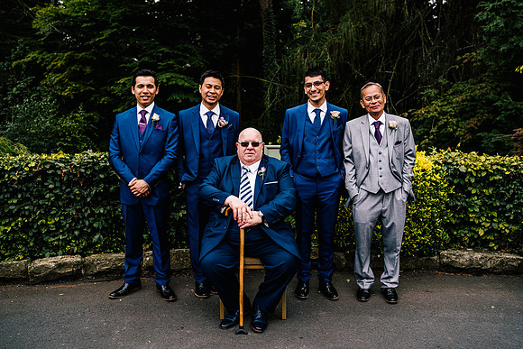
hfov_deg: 54.0
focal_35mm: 35
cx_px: 262
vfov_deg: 37.6
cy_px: 174
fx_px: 513
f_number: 4
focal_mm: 35
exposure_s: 1/500
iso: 250
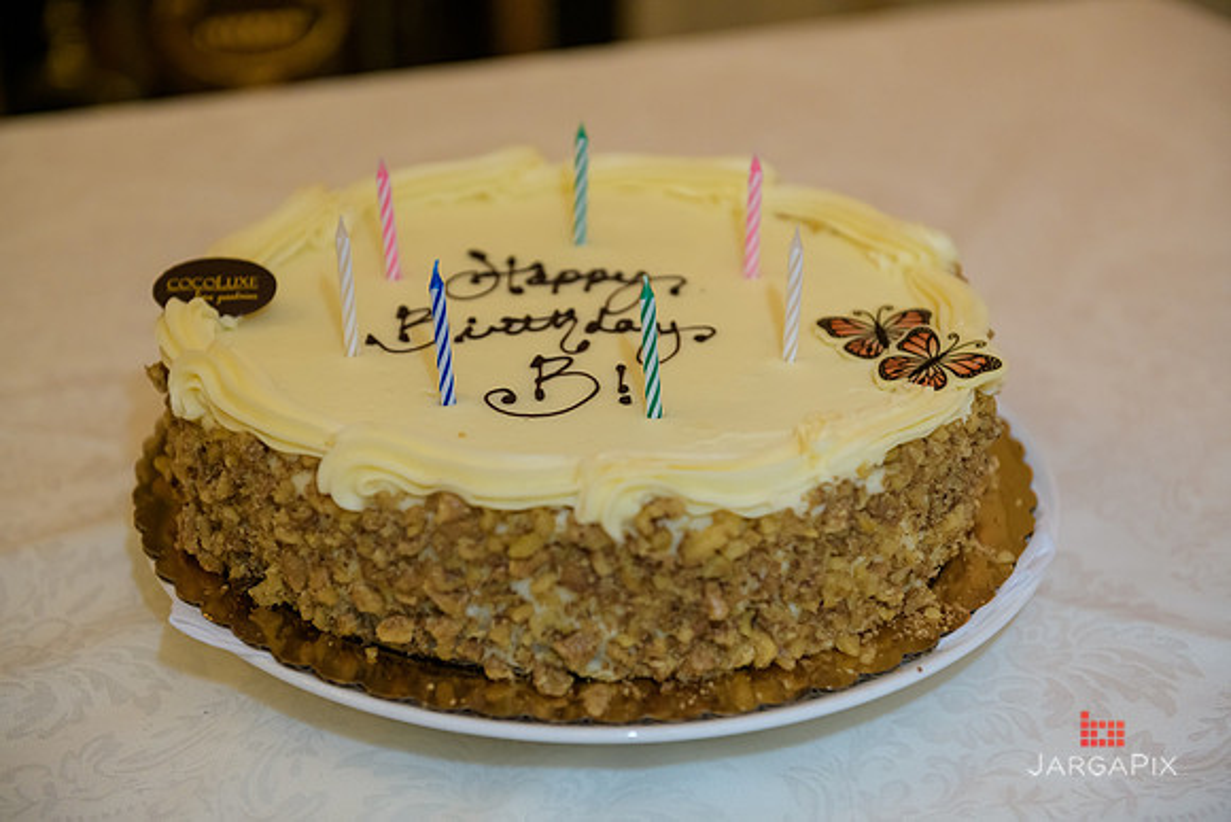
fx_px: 2120
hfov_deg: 32.4
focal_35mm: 62
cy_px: 411
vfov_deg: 21.9
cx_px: 616
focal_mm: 62
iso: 1600
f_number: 3.2
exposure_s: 1/125
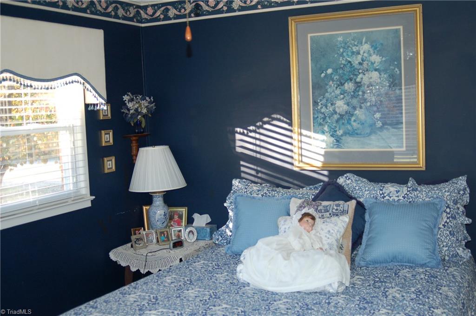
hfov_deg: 46.5
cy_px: 158
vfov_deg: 31.8
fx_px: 555
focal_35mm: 42
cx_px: 238
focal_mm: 28
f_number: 3.3
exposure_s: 1/60
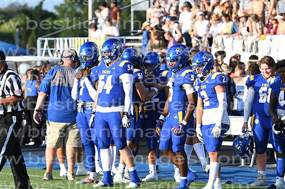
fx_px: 2247
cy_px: 92
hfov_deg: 7.3
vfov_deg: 4.8
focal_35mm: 284
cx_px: 109
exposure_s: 1/500
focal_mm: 150
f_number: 5.6
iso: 125
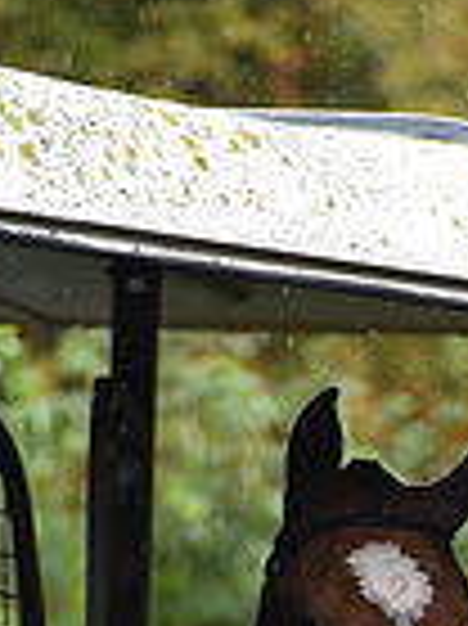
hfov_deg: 1.9
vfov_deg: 2.5
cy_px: 1270
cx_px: 387
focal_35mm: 802
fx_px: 14479
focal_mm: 200
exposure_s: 1/800
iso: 500
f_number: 4
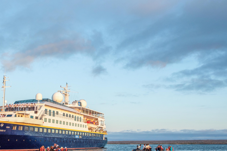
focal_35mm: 45
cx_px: 46
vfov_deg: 29.7
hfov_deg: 41.7
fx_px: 284
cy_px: 98
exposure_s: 1/1000
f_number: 5.6
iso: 640
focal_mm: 28
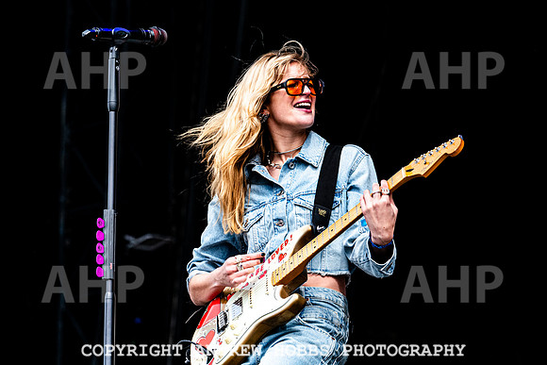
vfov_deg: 8.1
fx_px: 2578
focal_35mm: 170
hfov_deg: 12.1
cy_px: 111
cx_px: 287
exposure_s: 1/2500
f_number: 5
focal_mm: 122
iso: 400
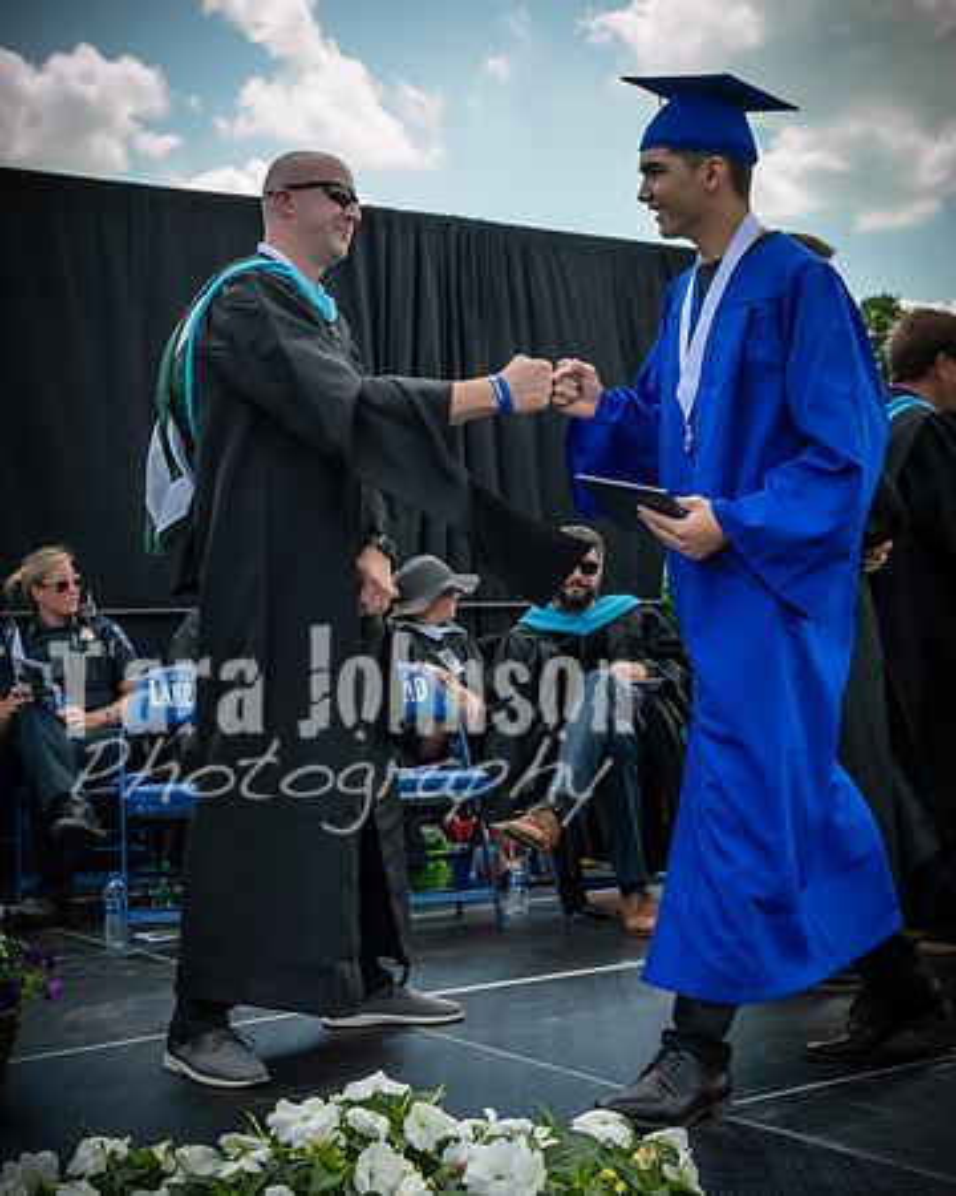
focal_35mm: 51
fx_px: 1794
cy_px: 598
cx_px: 443
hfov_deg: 29.8
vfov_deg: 36.8
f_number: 7.1
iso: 200
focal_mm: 24
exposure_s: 1/320
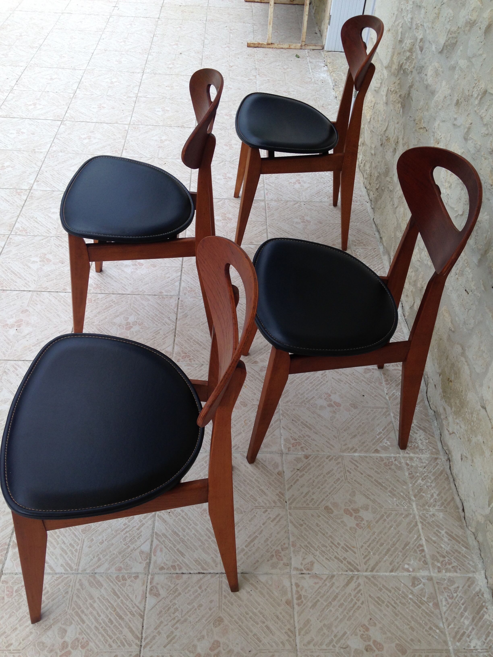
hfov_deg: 42.9
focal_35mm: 33
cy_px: 328
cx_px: 246
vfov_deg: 55.4
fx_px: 627
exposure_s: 1/275
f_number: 2.4
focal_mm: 4.12
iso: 50
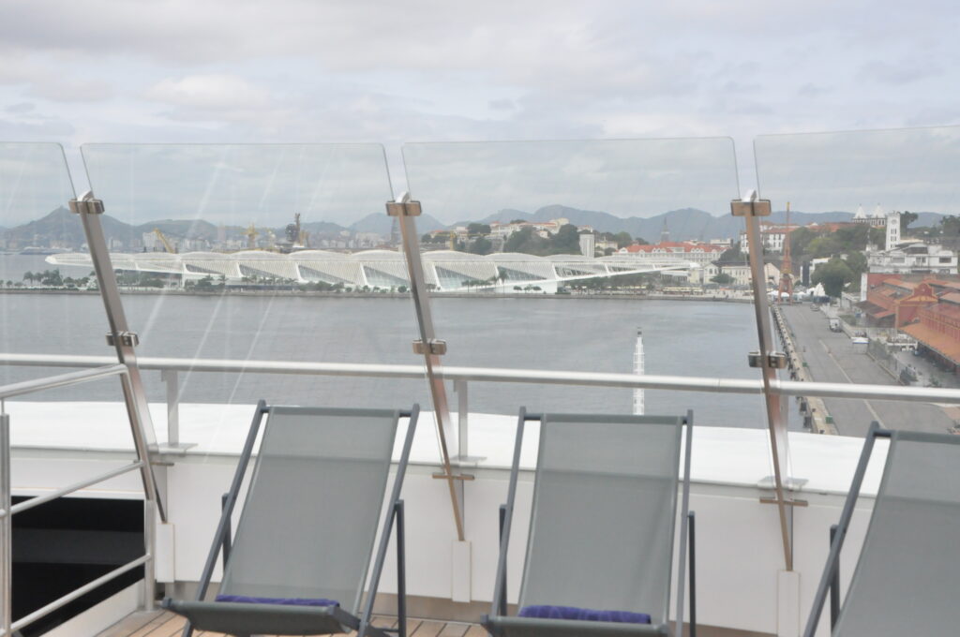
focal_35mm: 60
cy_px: 318
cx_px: 480
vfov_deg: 22.6
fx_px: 1598
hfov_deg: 33.4
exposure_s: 1/4000
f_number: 11
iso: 2500
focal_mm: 40
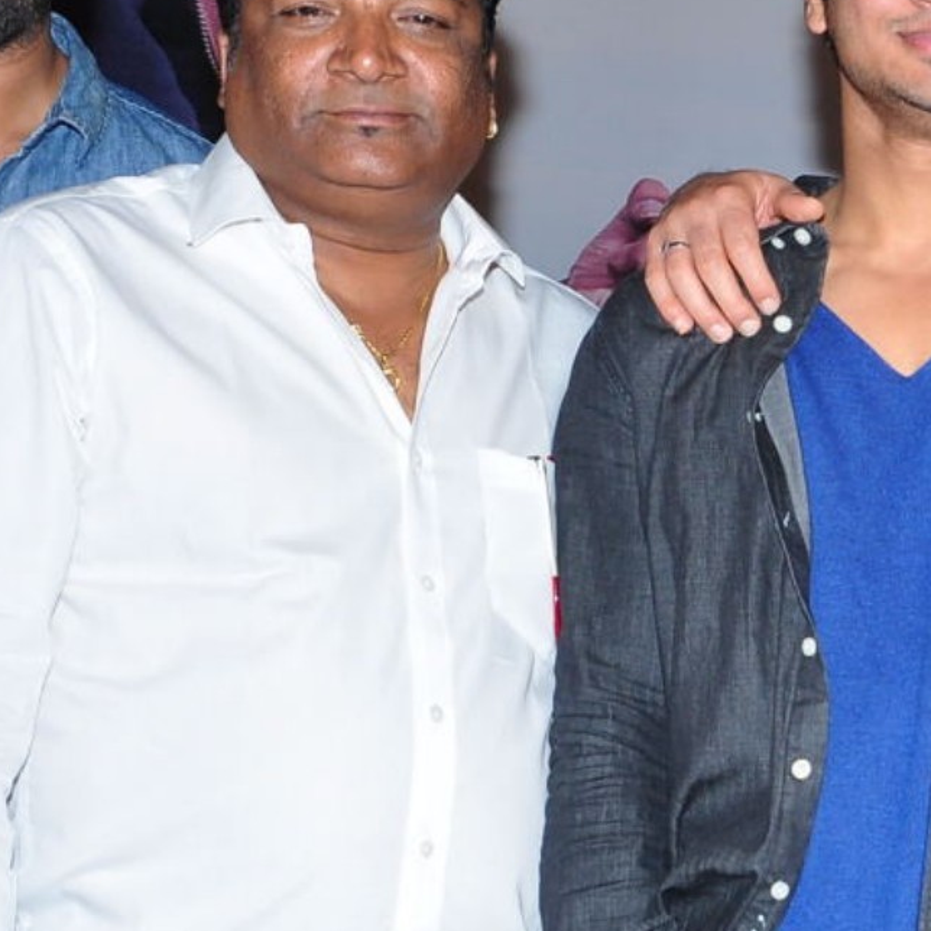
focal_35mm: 116
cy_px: 808
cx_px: 1522
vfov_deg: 14.9
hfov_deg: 13.8
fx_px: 3530
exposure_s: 1/125
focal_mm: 26
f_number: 8
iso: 400
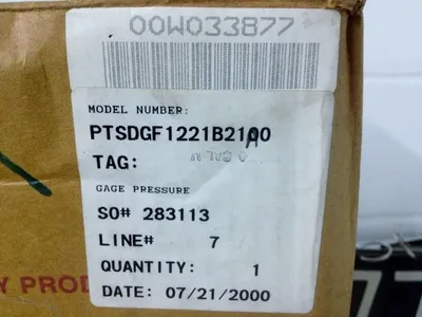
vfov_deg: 40.7
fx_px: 427
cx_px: 211
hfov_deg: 52.6
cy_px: 158
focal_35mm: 35
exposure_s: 1/20
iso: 250
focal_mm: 4.28
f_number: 2.4
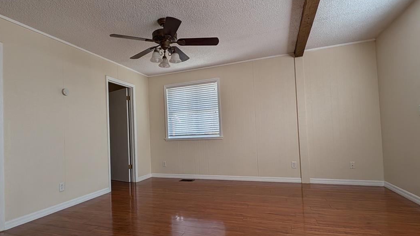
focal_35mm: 20
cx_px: 184
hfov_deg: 86.2
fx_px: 223
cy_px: 127
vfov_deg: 55.8
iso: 37
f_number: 1.95
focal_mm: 2.23
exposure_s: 1/330
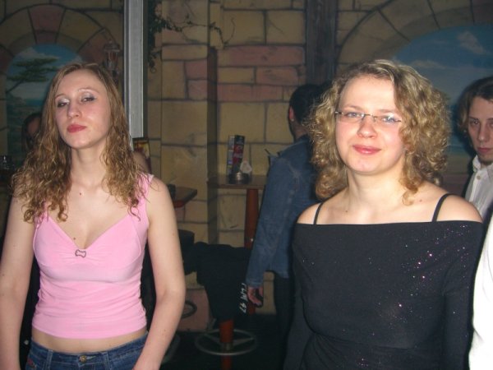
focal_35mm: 38
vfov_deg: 37.7
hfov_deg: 49.0
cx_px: 246
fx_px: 541
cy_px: 185
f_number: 2.8
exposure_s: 1/60
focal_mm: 7.9
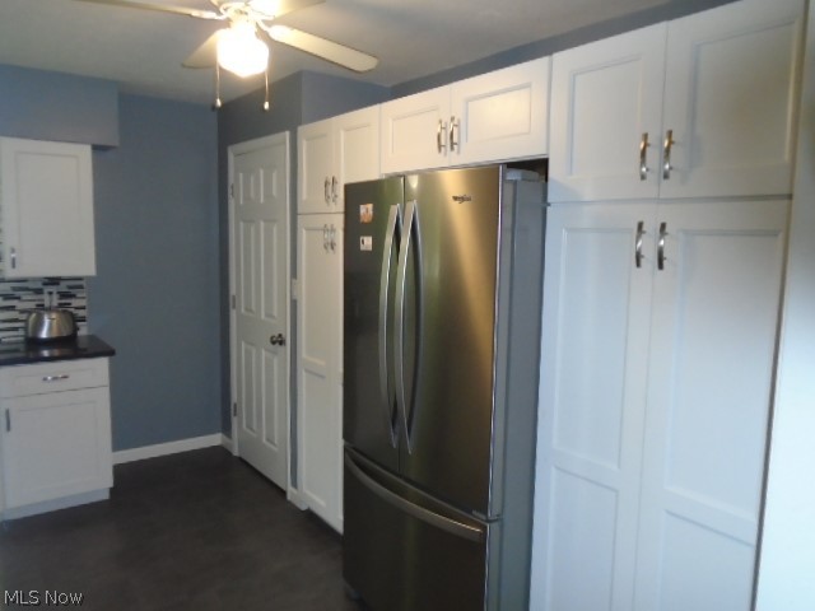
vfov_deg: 53.1
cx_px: 408
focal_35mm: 26
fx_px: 612
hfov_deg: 67.3
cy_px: 306
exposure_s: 1/30
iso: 400
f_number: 3.2
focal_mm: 4.6
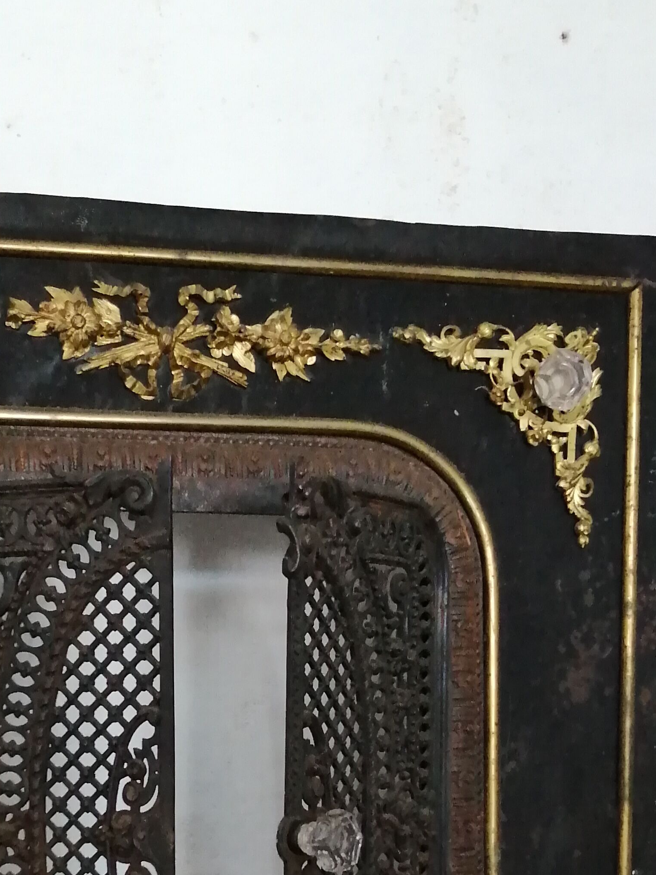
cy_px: 753
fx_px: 1339
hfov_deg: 27.1
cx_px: 162
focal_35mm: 53
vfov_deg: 34.5
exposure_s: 1/50
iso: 400
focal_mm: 3.46
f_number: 1.8
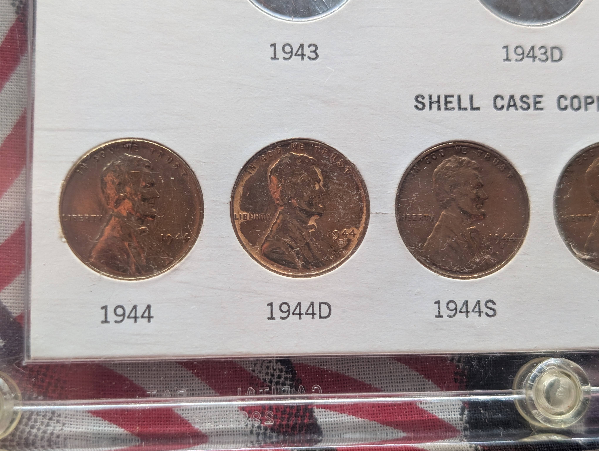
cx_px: 300
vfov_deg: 29.7
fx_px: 849
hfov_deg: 38.9
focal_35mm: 49
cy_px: 226
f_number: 1.68
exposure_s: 1/93.7
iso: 114
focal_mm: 6.9
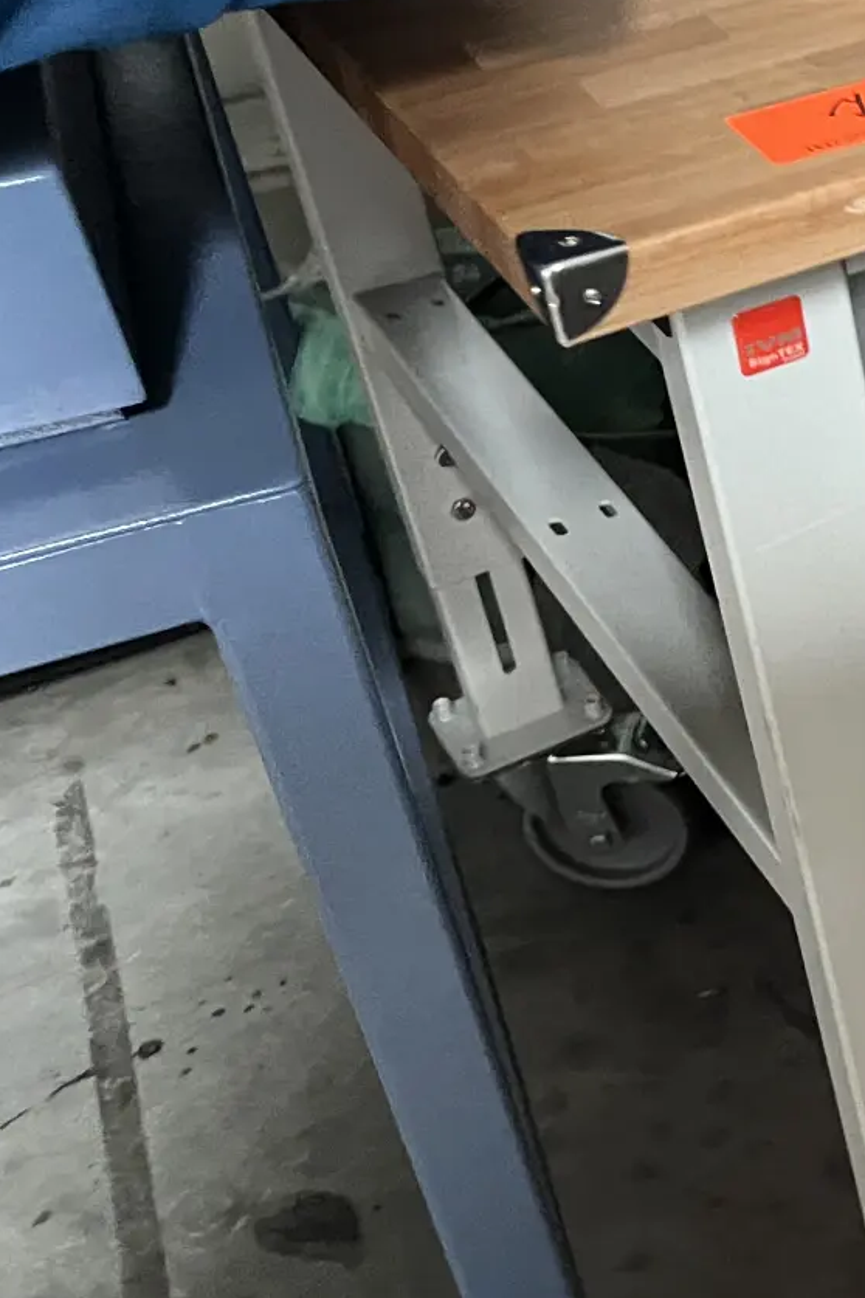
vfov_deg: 32.2
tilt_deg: -30.5
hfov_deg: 18.6
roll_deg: -1.2
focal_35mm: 62
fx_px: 2234
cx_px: 1408
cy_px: 475
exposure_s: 1/31
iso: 640
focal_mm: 5.1
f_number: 1.6
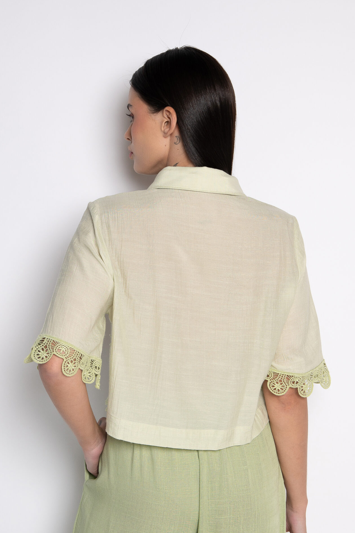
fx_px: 904
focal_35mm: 61
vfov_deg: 32.7
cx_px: 170
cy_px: 348
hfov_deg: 22.2
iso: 320
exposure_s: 1/125
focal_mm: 45
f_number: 5
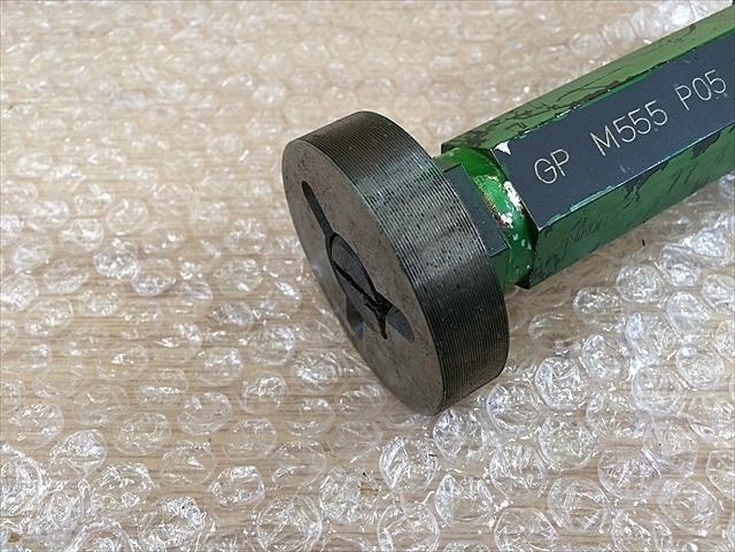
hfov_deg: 61.7
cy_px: 276
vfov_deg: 48.2
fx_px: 616
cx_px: 368
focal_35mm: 29
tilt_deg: -55.4
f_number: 2.2
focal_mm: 4.15
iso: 64
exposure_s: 1/30
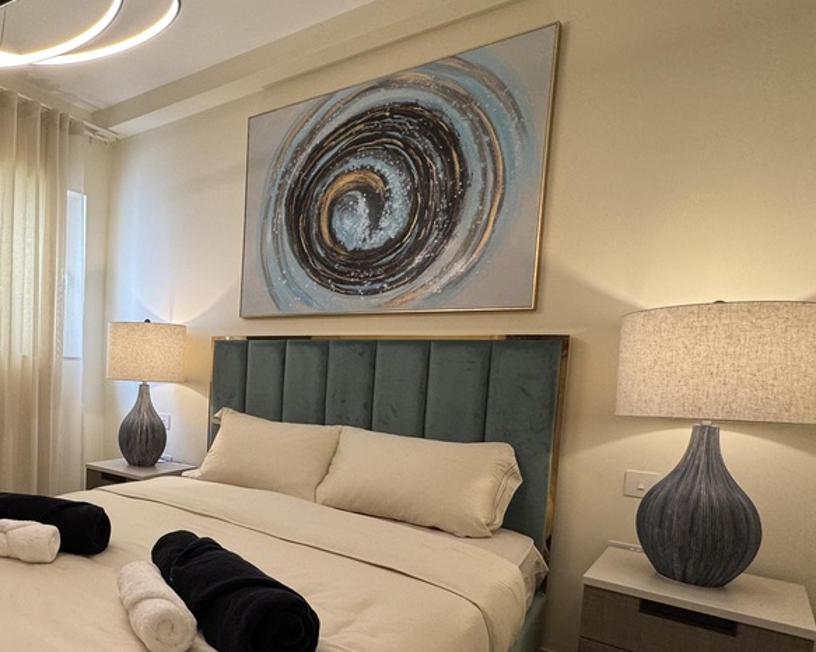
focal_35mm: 24
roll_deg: -2.5
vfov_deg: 58.0
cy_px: 410
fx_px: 579
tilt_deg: -4.9
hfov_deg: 63.9
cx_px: 158
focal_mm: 2.22
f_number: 2.2
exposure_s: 1/100
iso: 160
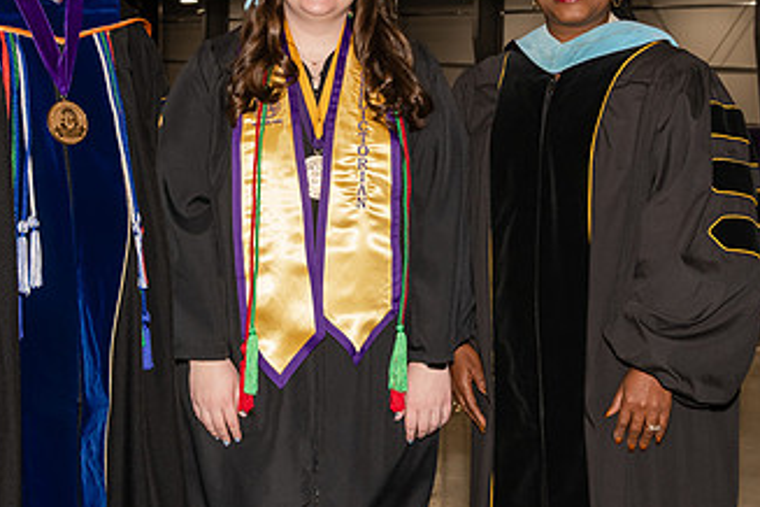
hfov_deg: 28.4
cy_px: 136
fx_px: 1499
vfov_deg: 19.1
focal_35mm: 71
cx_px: 286
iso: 800
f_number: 6.3
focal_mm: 40
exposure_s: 1/160
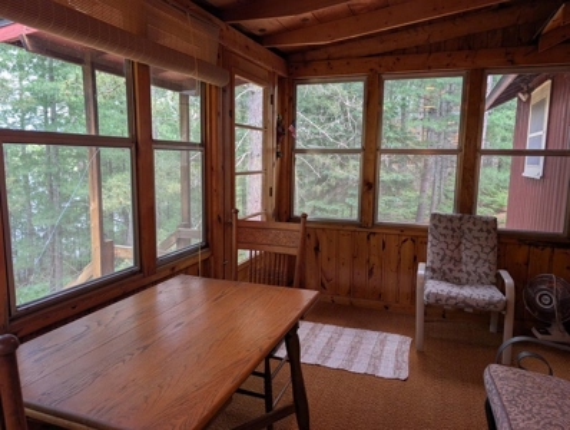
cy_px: 215
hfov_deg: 71.5
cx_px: 285
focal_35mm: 24
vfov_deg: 57.0
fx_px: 396
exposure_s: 1/120
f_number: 1.68
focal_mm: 6.9
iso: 65
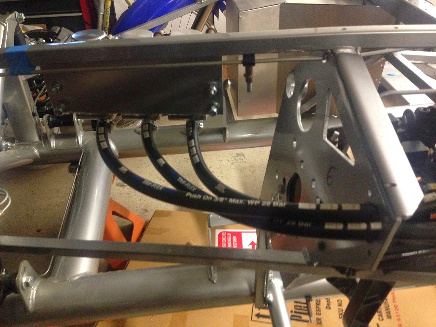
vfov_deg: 42.9
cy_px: 164
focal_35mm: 33
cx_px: 218
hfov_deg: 55.4
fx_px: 416
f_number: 2.4
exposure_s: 1/15
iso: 500
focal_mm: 4.12
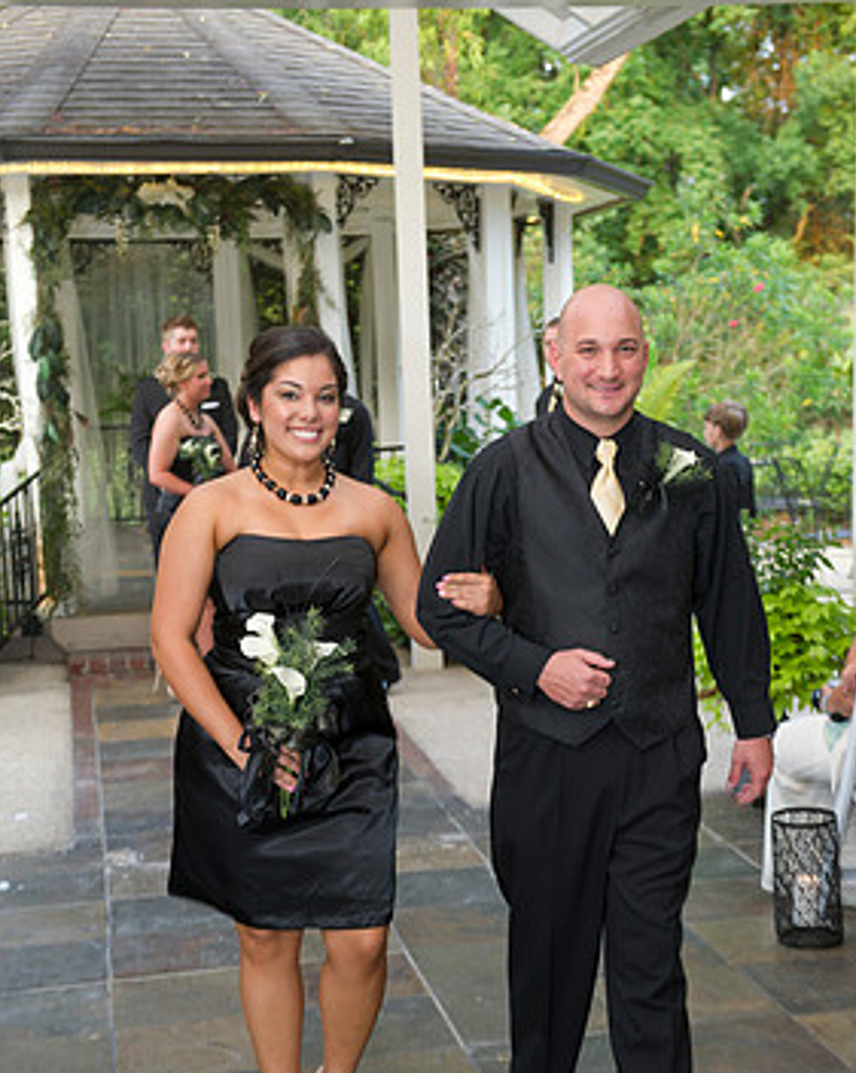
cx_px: 452
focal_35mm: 66
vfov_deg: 28.7
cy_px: 634
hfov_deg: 23.1
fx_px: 2093
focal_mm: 55
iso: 800
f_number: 4
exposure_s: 1/125
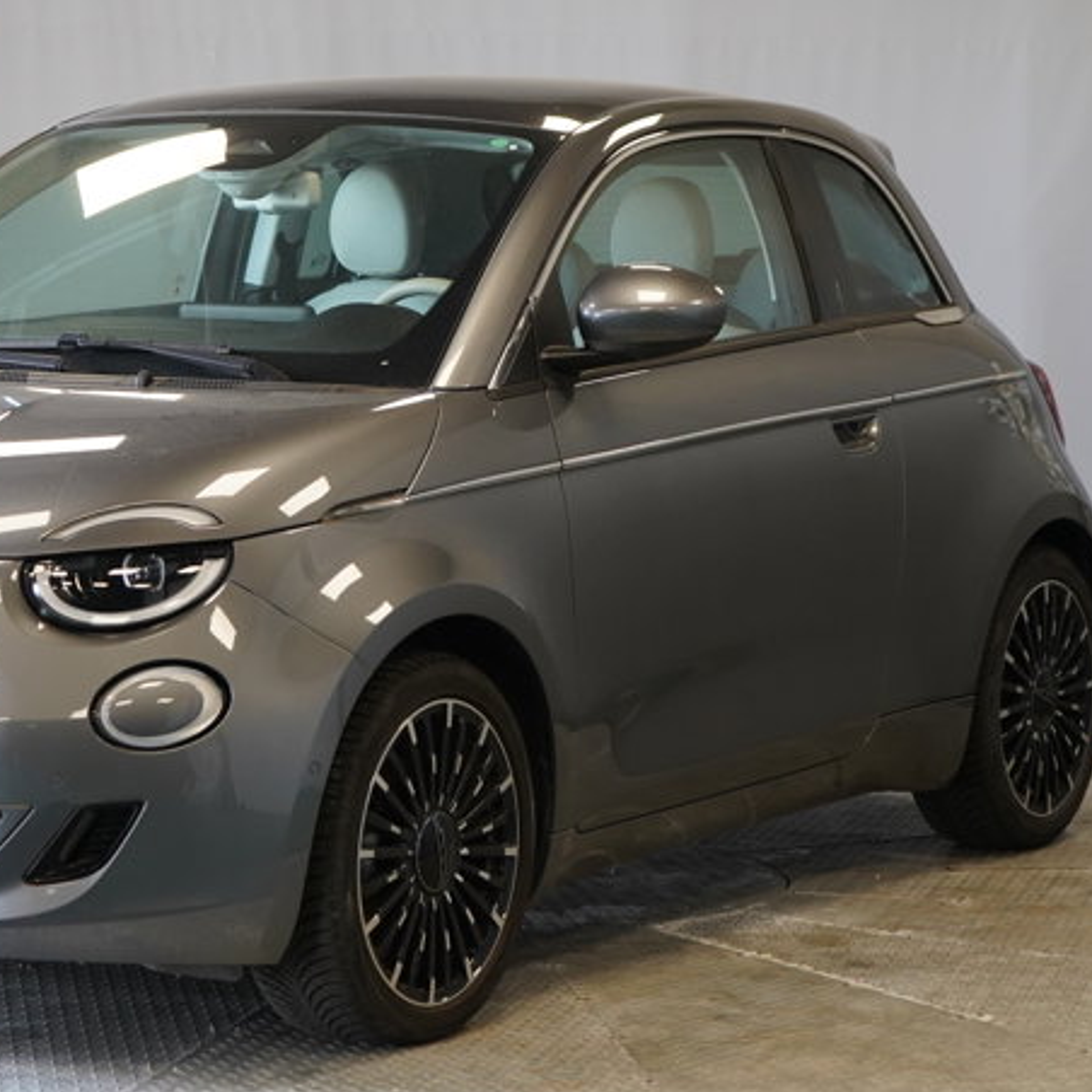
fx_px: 4104
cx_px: 447
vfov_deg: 15.1
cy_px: 345
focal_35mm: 115
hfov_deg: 15.1
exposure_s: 1/160
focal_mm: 51
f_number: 4.5
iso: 1250
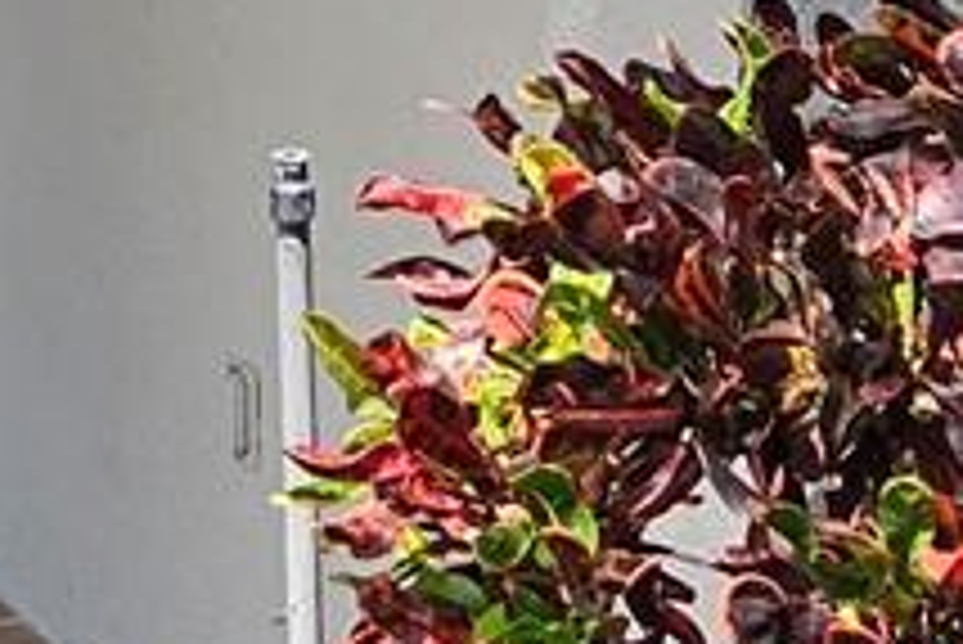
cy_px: -338
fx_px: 2703
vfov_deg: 12.8
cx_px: -184
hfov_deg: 19.1
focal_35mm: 101
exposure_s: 1/557
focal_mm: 2.2
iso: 50
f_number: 2.2
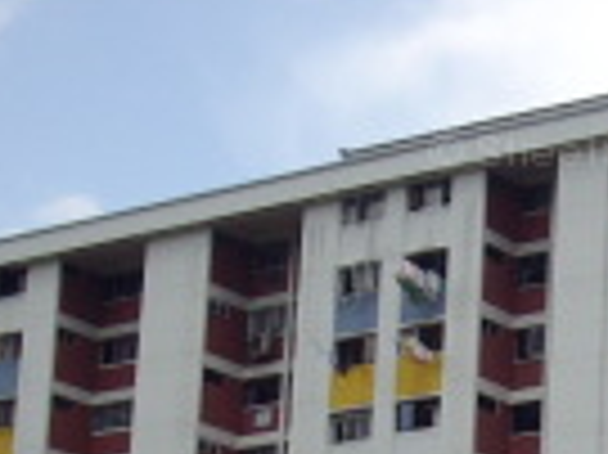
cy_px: 607
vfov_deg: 9.6
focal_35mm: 151
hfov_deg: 12.7
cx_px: 766
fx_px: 2650
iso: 80
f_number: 5.6
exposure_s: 1/200
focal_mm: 6.2
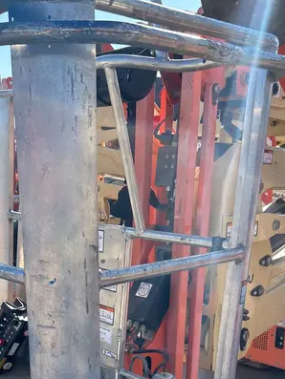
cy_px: 327
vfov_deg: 37.5
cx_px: 117
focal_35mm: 48
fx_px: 527
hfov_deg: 30.2
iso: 50
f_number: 1.5
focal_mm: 5.7
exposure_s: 1/1575
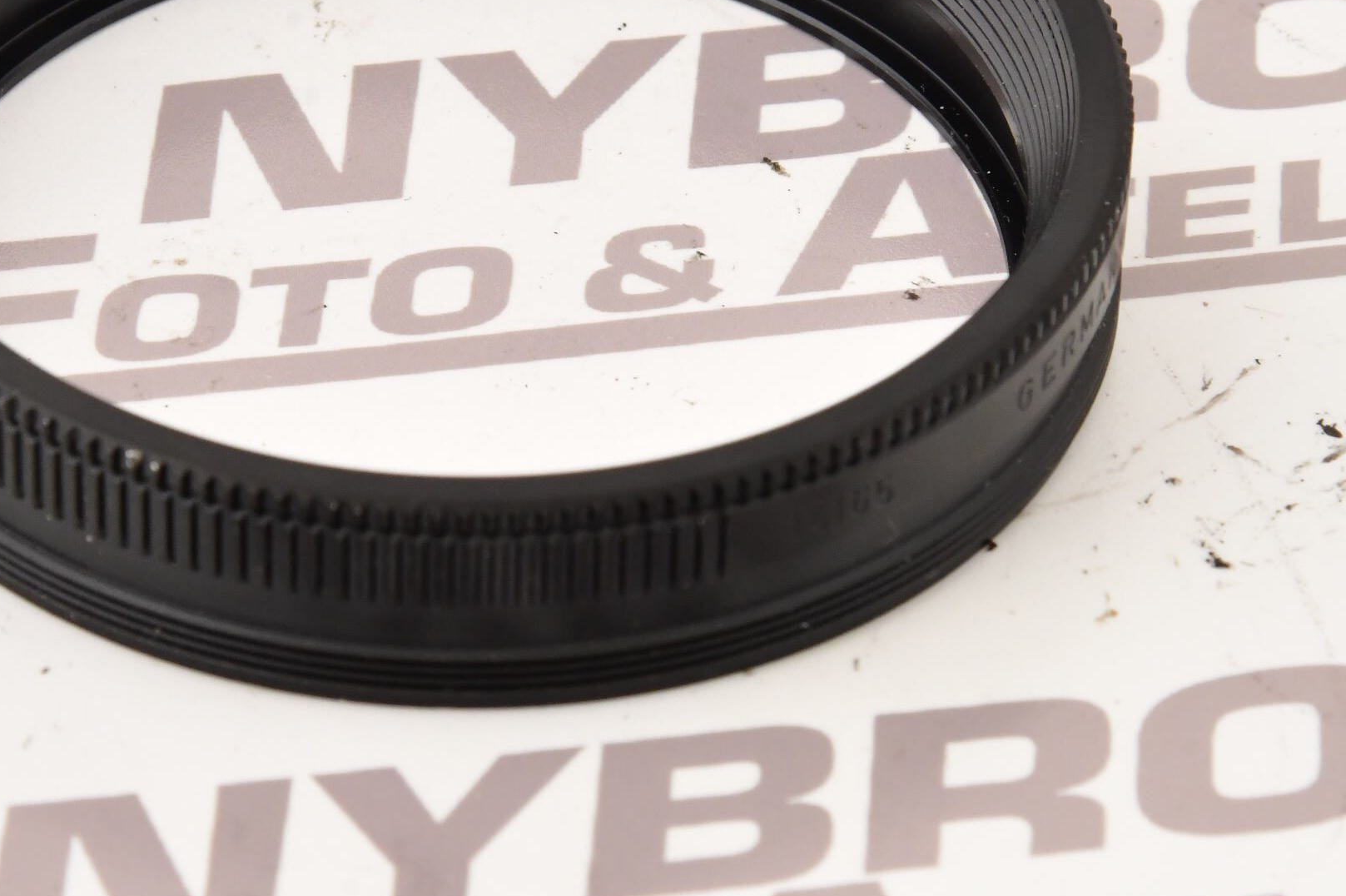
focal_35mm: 190
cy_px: 266
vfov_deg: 7.2
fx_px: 7099
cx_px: 494
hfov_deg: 10.8
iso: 1600
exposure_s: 1/160
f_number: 13
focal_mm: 120
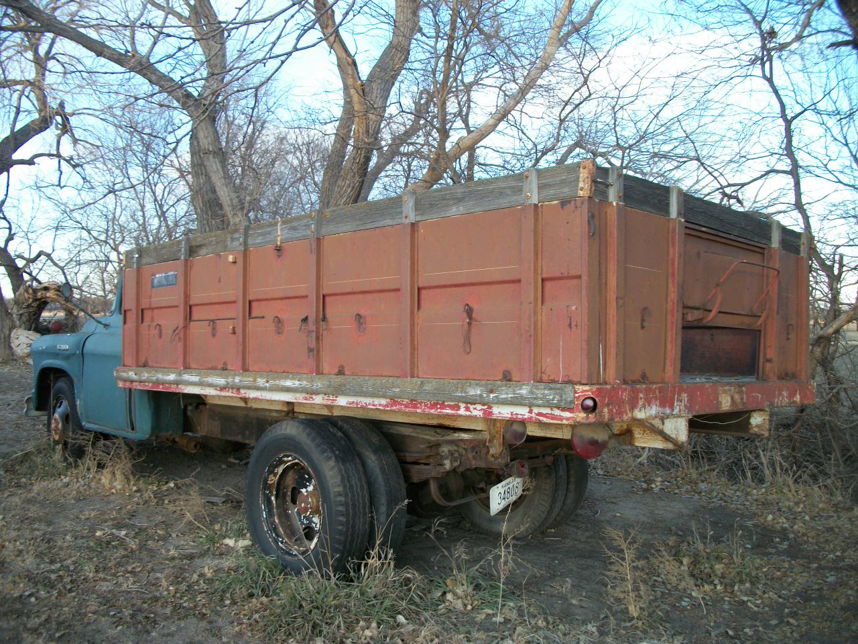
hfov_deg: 56.8
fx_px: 793
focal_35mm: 32
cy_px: 322
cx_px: 429
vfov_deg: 44.2
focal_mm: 5.7
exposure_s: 1/80
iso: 80
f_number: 2.9
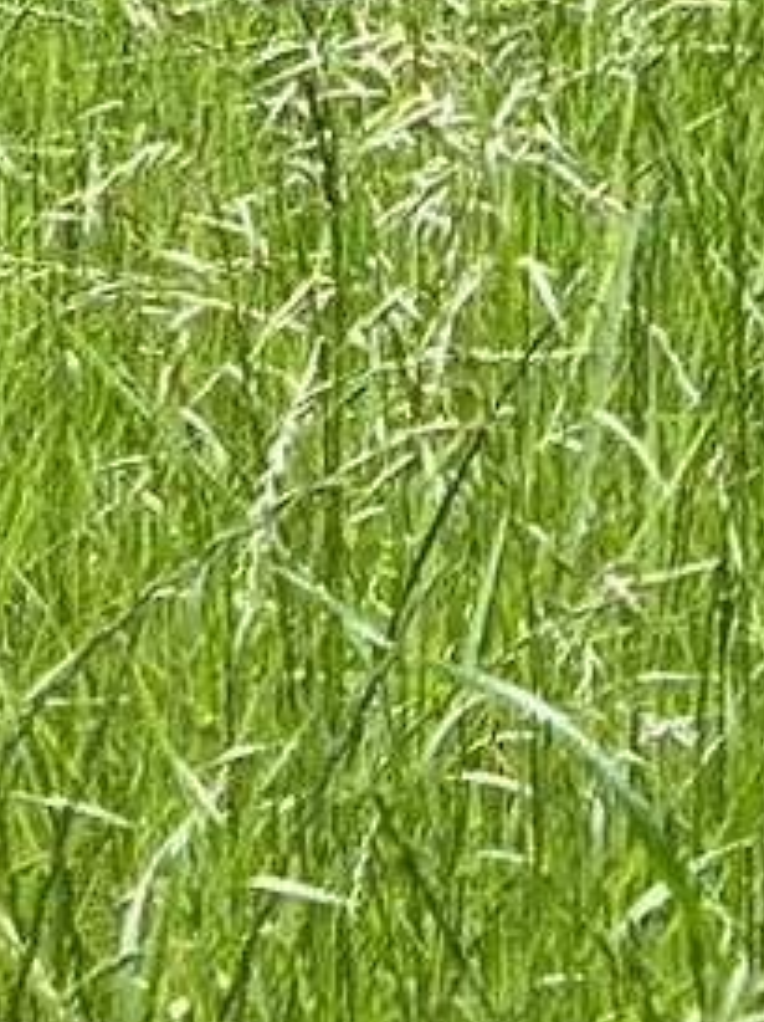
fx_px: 10581
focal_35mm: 359
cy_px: -1544
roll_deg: +0.2
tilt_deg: -1.9
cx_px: 2337
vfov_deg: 5.3
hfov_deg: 4.0
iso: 80
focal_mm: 6.86
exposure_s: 1/785
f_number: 1.78
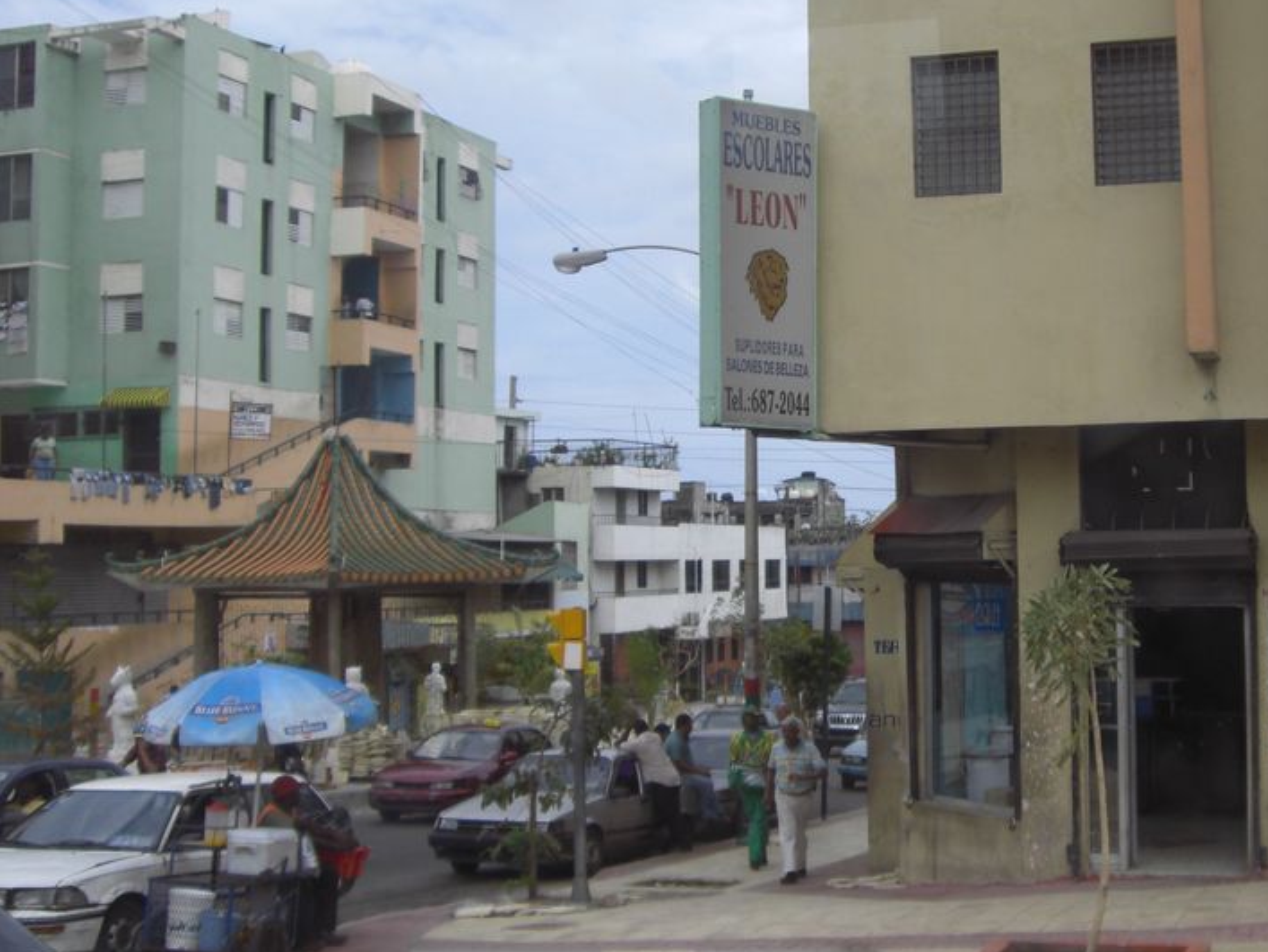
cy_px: 387
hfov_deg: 34.3
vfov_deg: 26.5
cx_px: 916
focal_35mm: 55
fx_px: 2016
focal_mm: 6.2
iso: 64
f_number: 2.7
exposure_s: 1/500
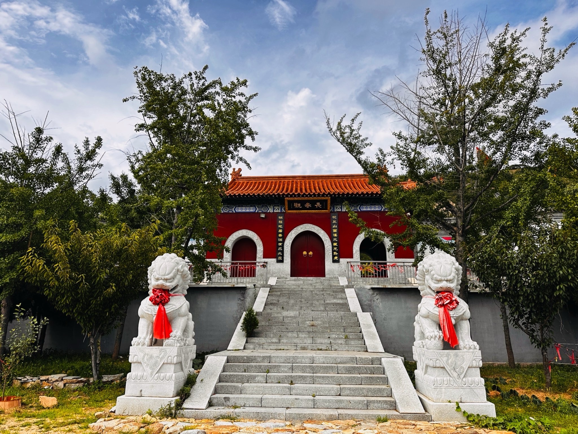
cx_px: 289
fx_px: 401
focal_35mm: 24
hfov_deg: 71.6
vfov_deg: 56.8
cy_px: 217
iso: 80
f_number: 1.78
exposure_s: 1/3356
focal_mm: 6.86
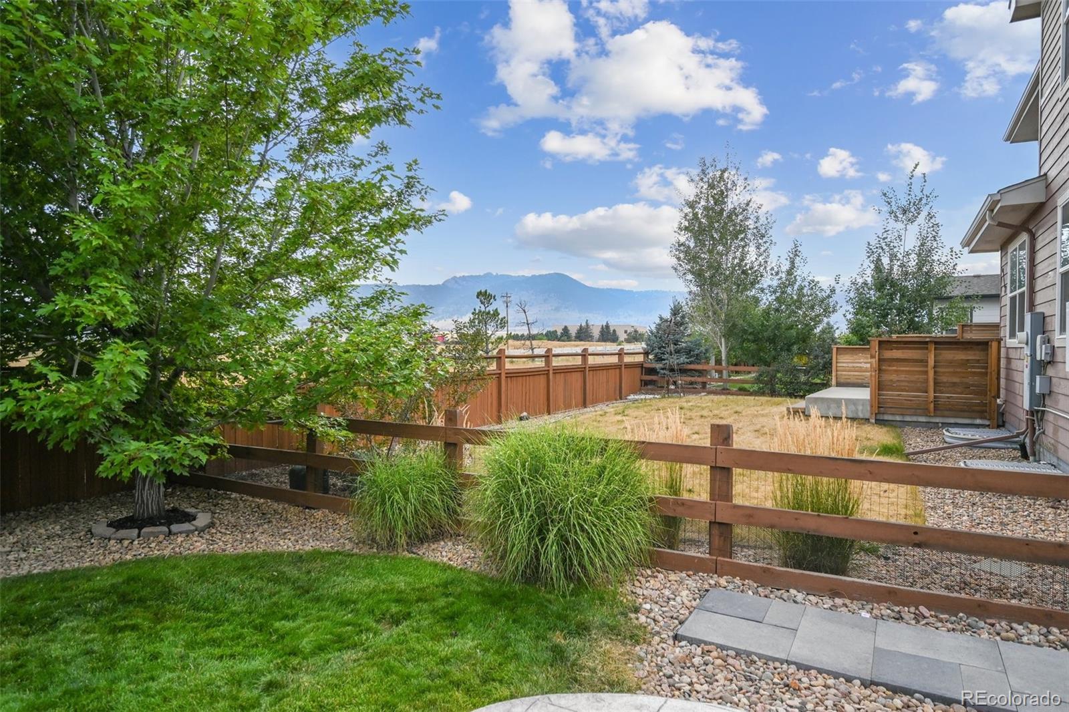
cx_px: 534
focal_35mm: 22
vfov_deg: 58.3
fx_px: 638
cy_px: 356
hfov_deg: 79.9
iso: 400
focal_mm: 21.5
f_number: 4
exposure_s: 1/1600
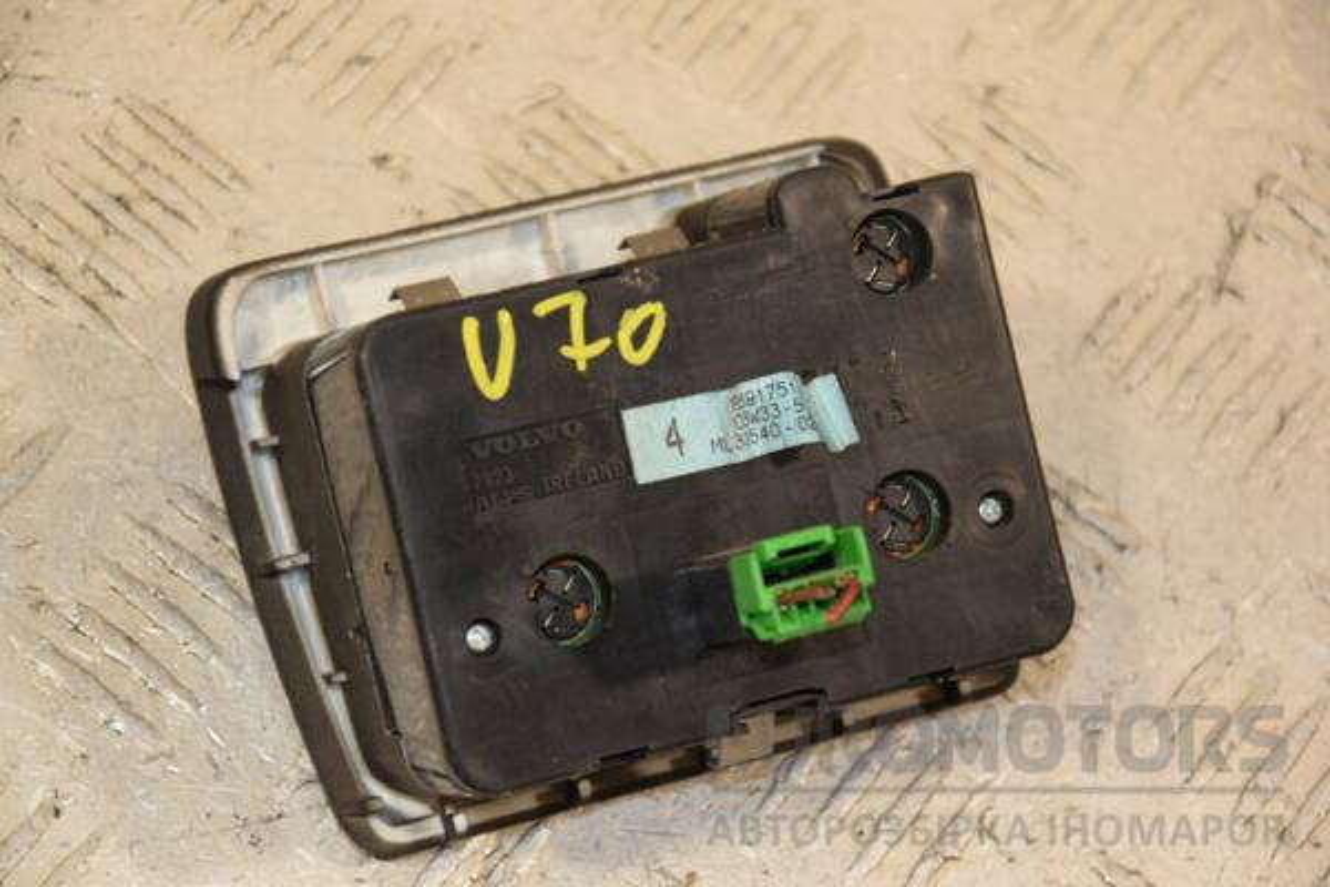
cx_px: 665
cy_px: 444
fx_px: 5098
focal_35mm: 138
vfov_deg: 9.9
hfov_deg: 14.9
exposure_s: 1/160
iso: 800
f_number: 5.6
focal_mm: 92
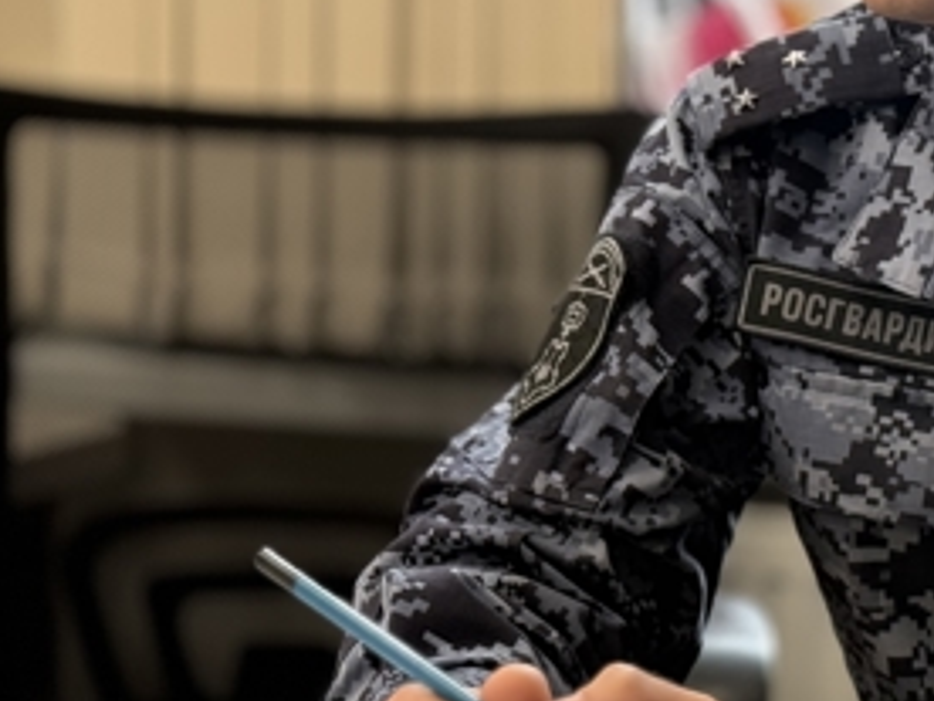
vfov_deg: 12.7
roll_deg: -0.5
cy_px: 186
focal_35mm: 116
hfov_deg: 16.8
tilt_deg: -5.9
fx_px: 3130
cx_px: 834
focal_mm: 6.76
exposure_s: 1/181
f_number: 1.78
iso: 64
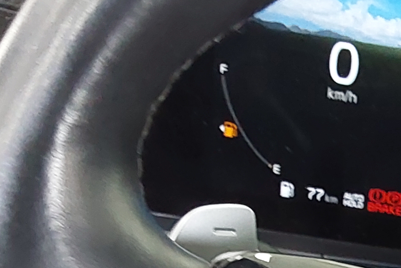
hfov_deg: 18.9
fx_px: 1114
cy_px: 489
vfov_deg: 12.5
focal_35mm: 100
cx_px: 524
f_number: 1.9
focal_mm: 2.91
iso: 160
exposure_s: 1/60
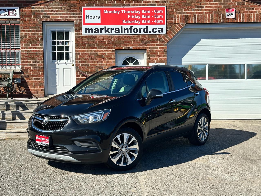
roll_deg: +1.0
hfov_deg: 39.7
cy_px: 98
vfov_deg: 30.3
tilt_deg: -2.4
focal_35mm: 48
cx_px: 130
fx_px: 362
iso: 64
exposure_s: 1/2809
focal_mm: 6.86
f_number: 1.78
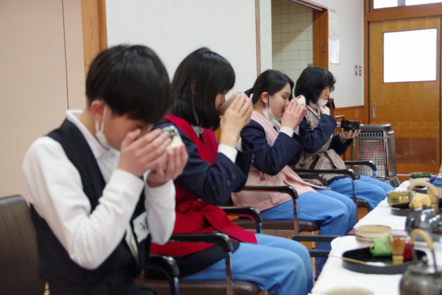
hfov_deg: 36.9
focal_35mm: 54
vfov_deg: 25.0
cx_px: 221
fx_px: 663
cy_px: 148
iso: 3200
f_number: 4.5
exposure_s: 1/125
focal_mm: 36
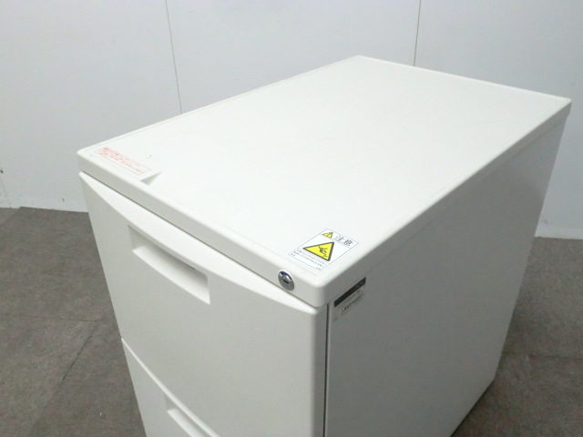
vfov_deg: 44.2
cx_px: 292
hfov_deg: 56.8
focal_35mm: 32
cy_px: 218
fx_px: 539
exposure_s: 1/60
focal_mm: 5.8
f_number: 3.5
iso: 640
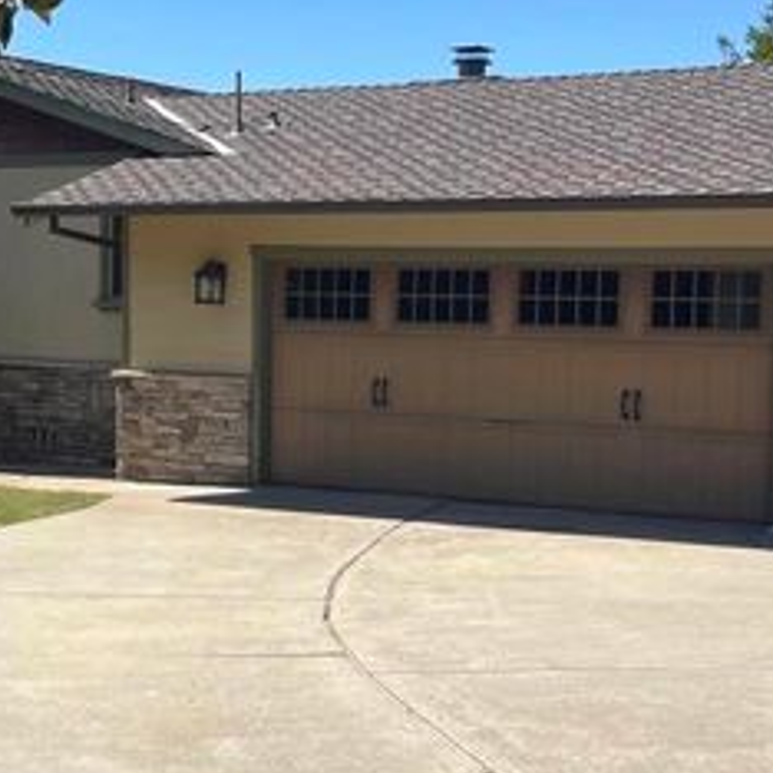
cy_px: 345
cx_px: 277
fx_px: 1238
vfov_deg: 34.6
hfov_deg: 34.4
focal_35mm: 49
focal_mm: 5.1
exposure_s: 1/2967
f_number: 1.6
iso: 50
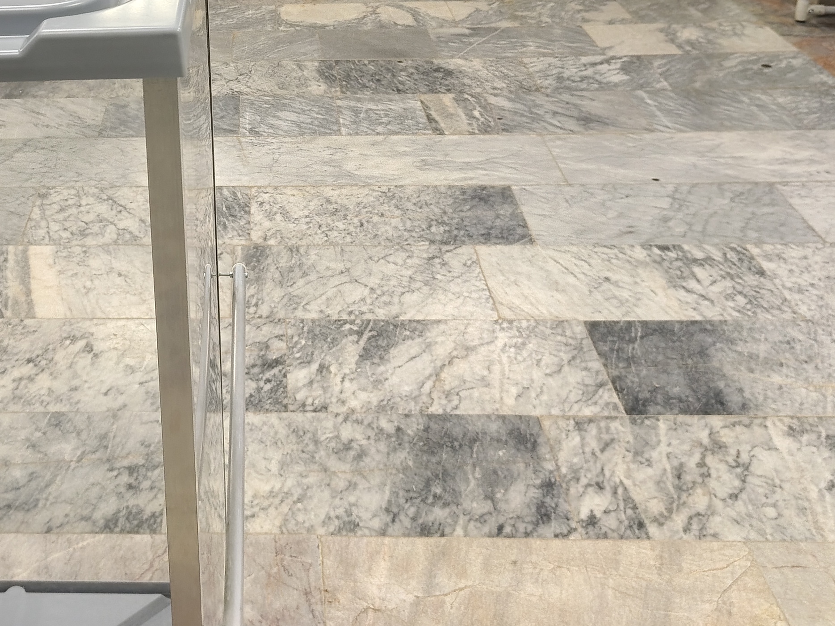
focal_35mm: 50
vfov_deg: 28.2
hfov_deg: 37.2
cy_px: 79
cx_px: 200
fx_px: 1206
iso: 221
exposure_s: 1/100
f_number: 1.8
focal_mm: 5.56
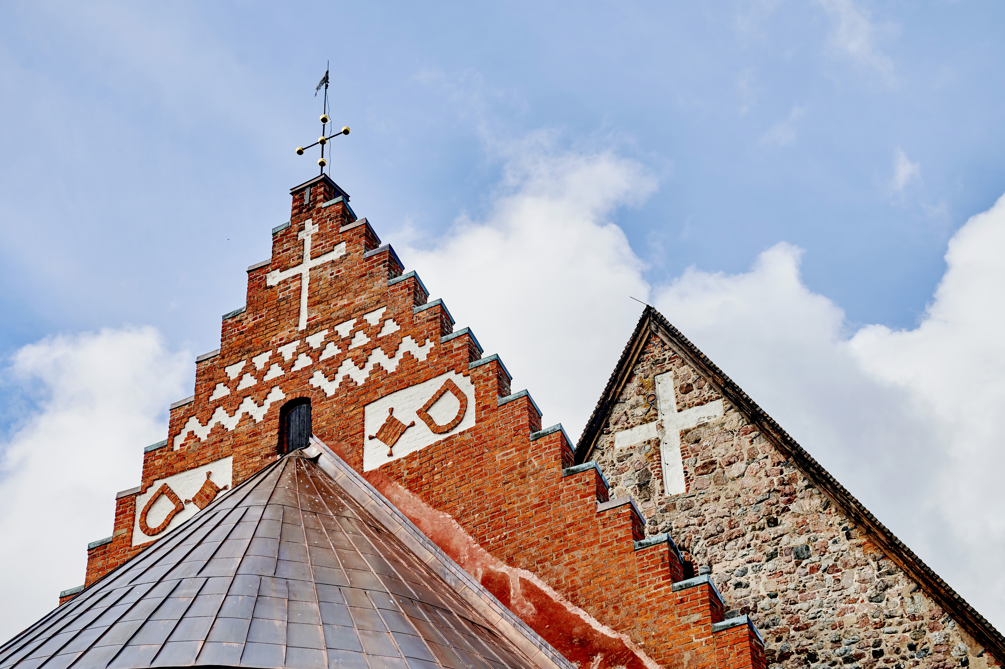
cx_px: 502
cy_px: 334
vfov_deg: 22.6
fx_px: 1674
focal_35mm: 60
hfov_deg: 33.4
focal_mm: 60
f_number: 5.6
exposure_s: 1/1000
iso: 200
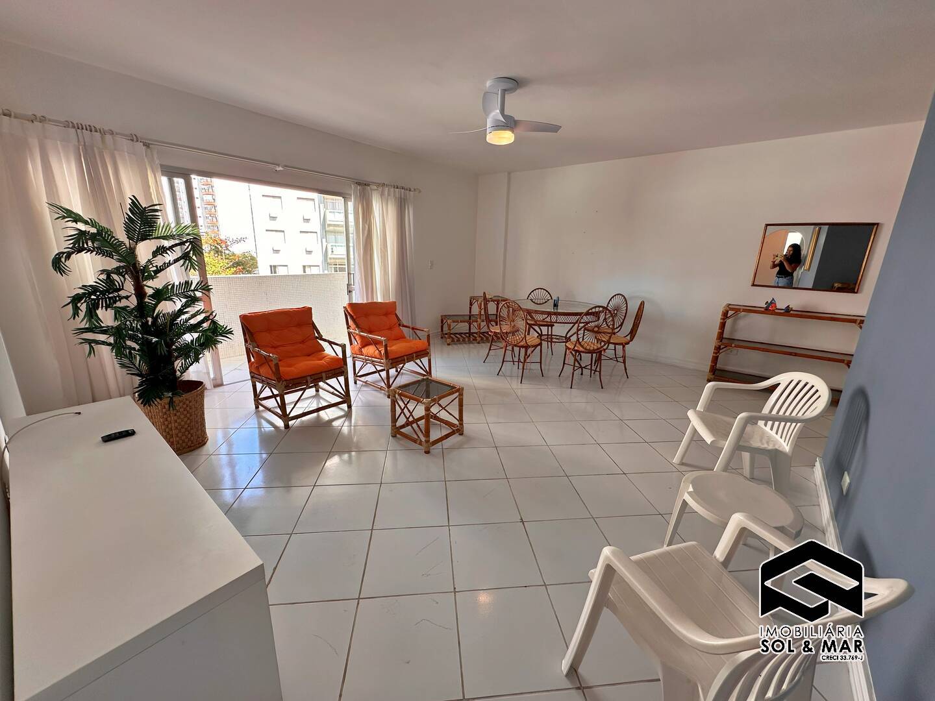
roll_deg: -1.7
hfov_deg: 102.1
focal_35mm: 14
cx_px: 468
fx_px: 378
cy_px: 350
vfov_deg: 85.7
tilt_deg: -14.6
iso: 40
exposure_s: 1/202
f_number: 2.2
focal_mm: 2.22
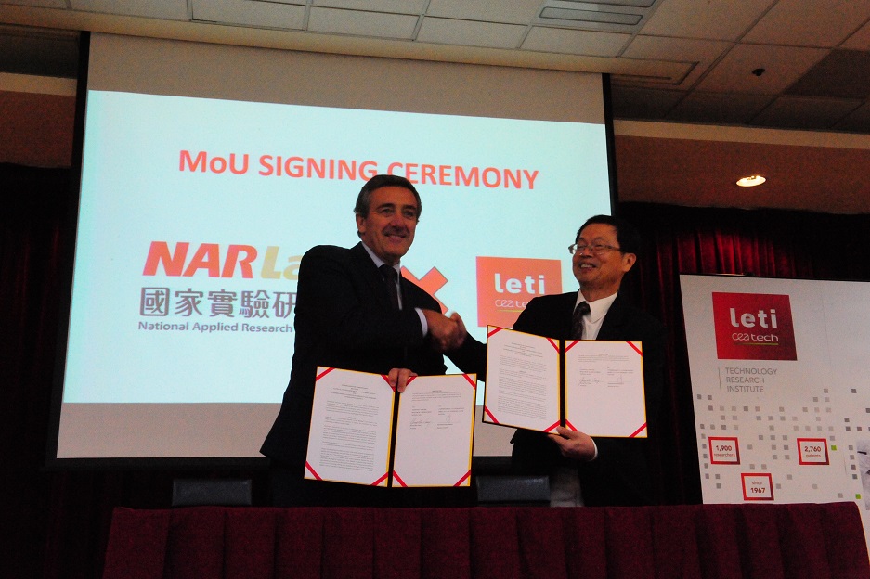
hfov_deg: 48.5
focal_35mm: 40
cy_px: 290
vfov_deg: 33.4
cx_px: 435
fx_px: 966
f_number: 22
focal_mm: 40
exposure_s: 1/60
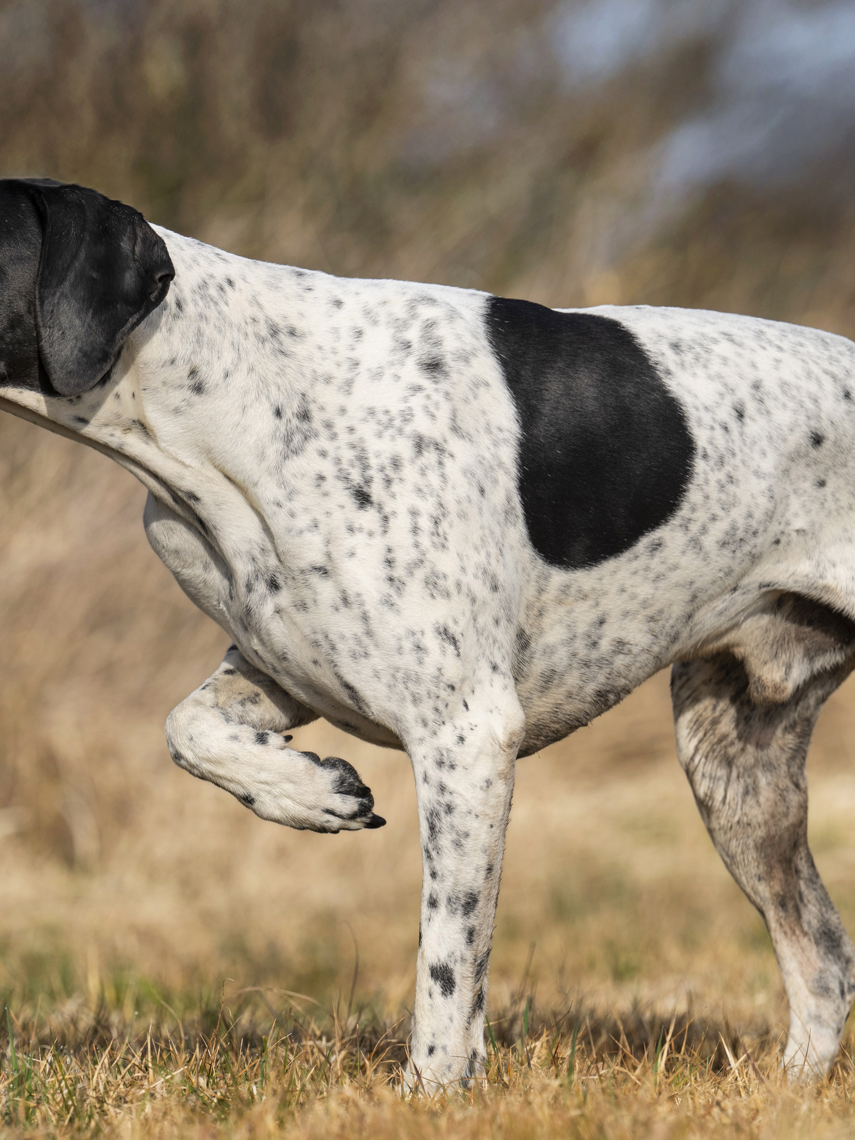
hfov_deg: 3.9
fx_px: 12415
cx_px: 274
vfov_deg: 5.3
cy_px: 536
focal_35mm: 377
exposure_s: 1/1250
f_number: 4
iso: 110
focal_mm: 175
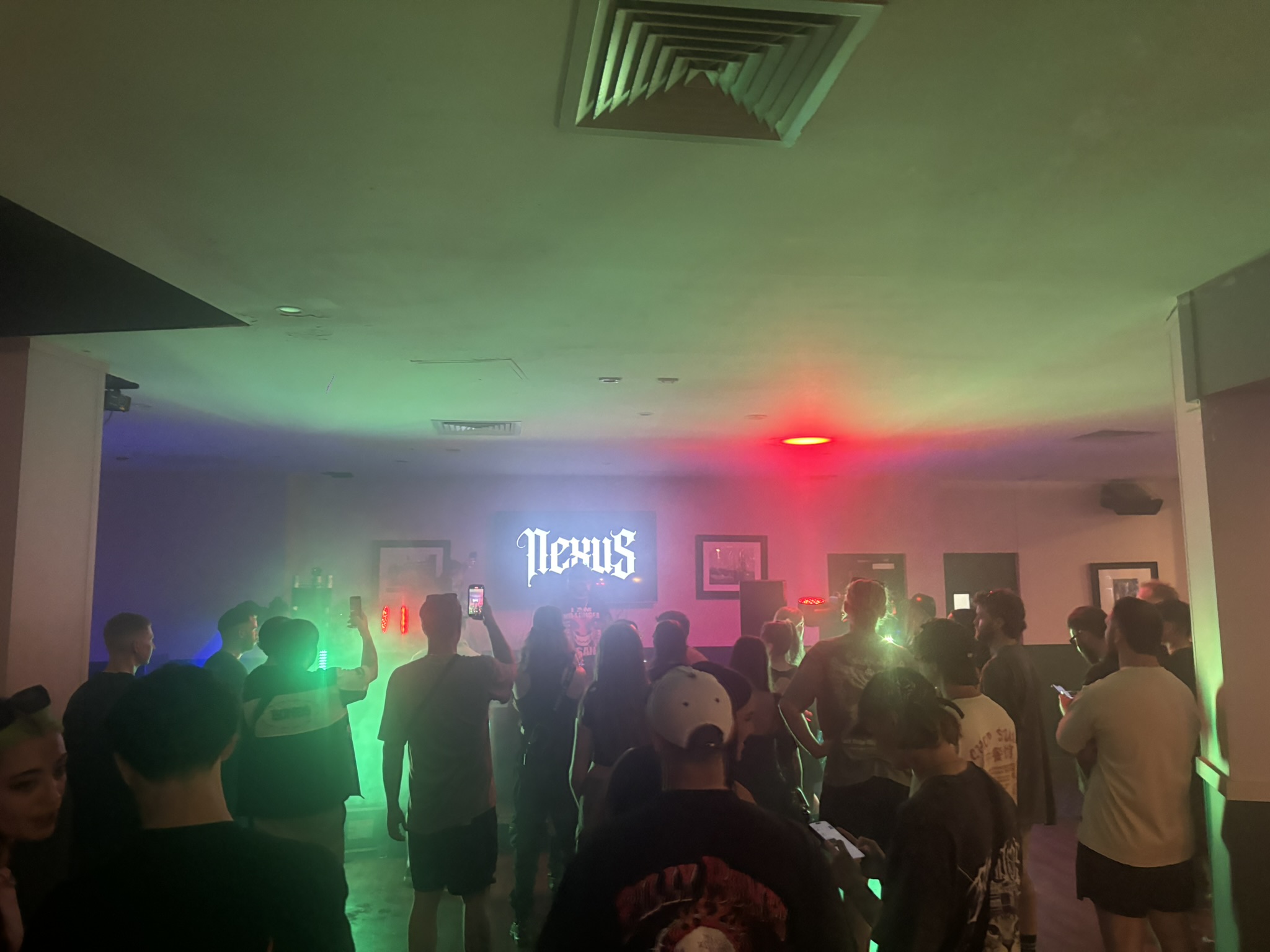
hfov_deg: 67.3
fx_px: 954
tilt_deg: +6.3
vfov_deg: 53.1
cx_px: 635
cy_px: 476
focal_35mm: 26
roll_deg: +0.8
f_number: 1.6
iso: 500
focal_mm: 5.96
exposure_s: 1/33
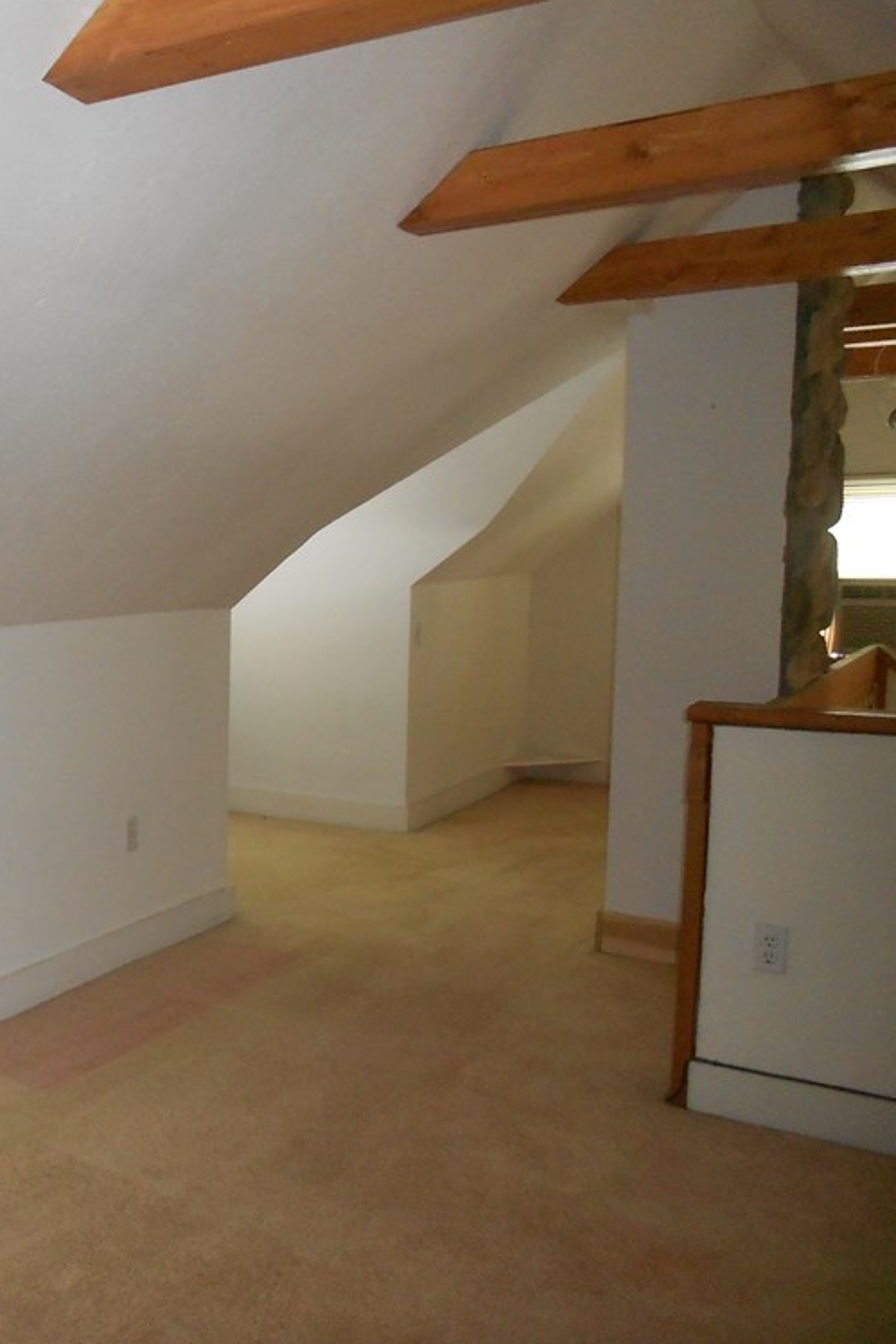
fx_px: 1381
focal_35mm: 37
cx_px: -9
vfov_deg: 51.9
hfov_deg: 32.9
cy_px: 679
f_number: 3.2
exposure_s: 1/25
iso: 250
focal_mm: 4.6
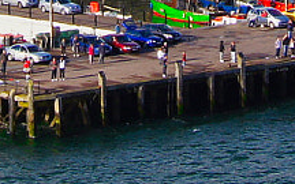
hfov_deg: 6.2
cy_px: -359
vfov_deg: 3.8
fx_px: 2733
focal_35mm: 340
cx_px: 111
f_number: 13
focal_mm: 30
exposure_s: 1/100
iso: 100
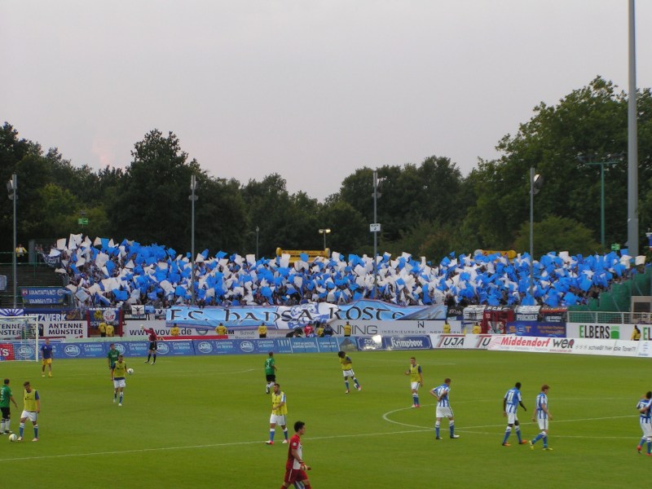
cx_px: 326
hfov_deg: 18.9
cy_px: 244
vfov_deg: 14.2
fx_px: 1959
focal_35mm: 104
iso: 64
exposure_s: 1/125
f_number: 3.5
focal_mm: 15.9
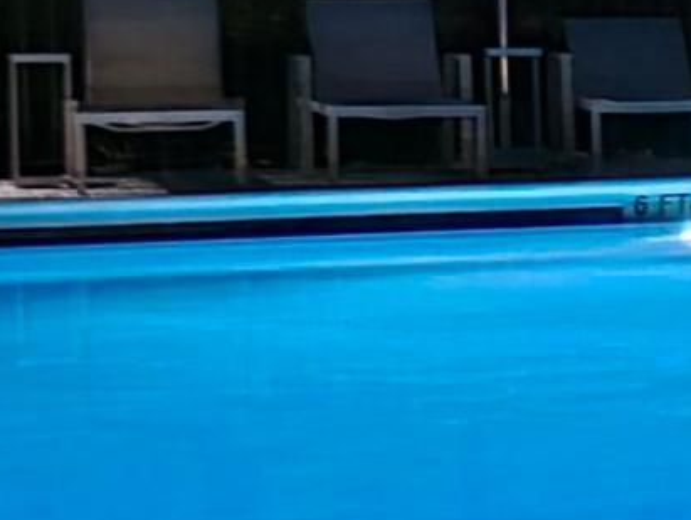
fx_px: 3217
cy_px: 155
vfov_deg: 9.2
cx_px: 2081
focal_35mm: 161
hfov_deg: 9.5
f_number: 1.7
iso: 2500
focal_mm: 6.3
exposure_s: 1/15
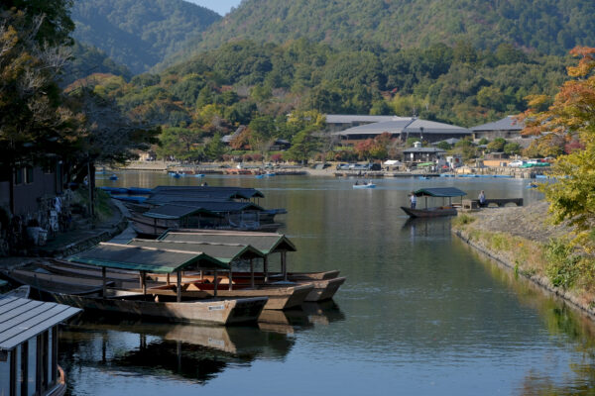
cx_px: 298
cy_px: 198
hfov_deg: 24.5
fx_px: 1372
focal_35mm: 83
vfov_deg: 16.5
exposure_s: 1/500
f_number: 8
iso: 400
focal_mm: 55
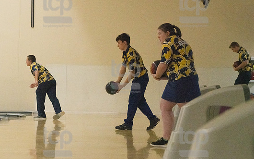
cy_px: 77
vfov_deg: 12.3
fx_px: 734
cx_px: 126
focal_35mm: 106
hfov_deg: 19.6
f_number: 4.5
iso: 10000
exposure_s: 1/1250
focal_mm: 95
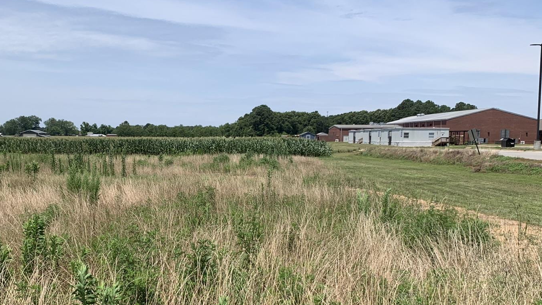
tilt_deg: -6.7
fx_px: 618
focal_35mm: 43
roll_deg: -0.1
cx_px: 198
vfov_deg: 27.6
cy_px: 201
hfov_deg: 46.9
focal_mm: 4.25
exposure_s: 1/2833
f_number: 1.8
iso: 25
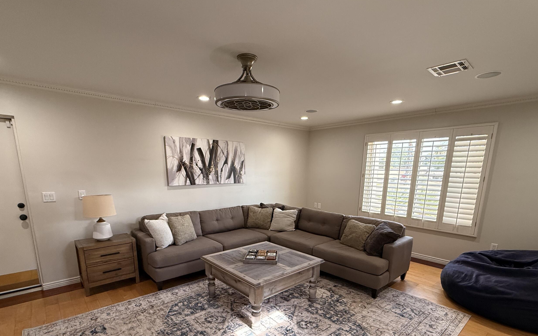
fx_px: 264
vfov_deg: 63.3
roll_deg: -0.1
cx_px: 268
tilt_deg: -12.2
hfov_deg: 91.1
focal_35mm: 18
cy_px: 225
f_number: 2.2
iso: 250
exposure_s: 1/120
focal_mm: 2.22
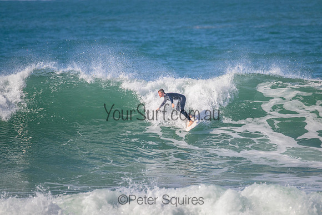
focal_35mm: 800
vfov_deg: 1.7
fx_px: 7157
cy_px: 108
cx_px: 161
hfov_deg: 2.6
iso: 1250
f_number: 11
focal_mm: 800
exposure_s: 1/2000
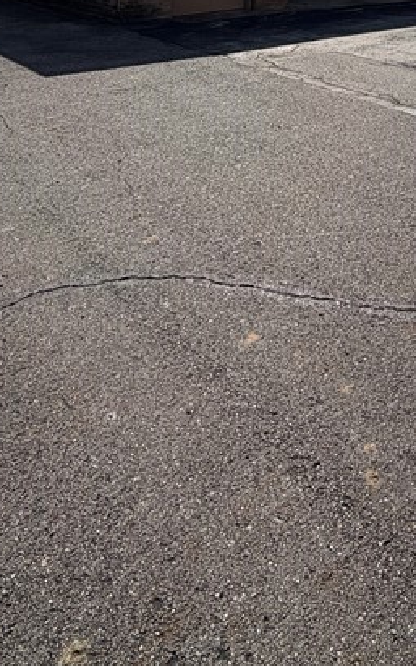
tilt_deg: -3.3
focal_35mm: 37
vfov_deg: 43.8
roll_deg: -0.2
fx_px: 671
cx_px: 338
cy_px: -23
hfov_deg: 33.4
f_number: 2.2
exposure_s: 1/1698
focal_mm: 2.22
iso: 20
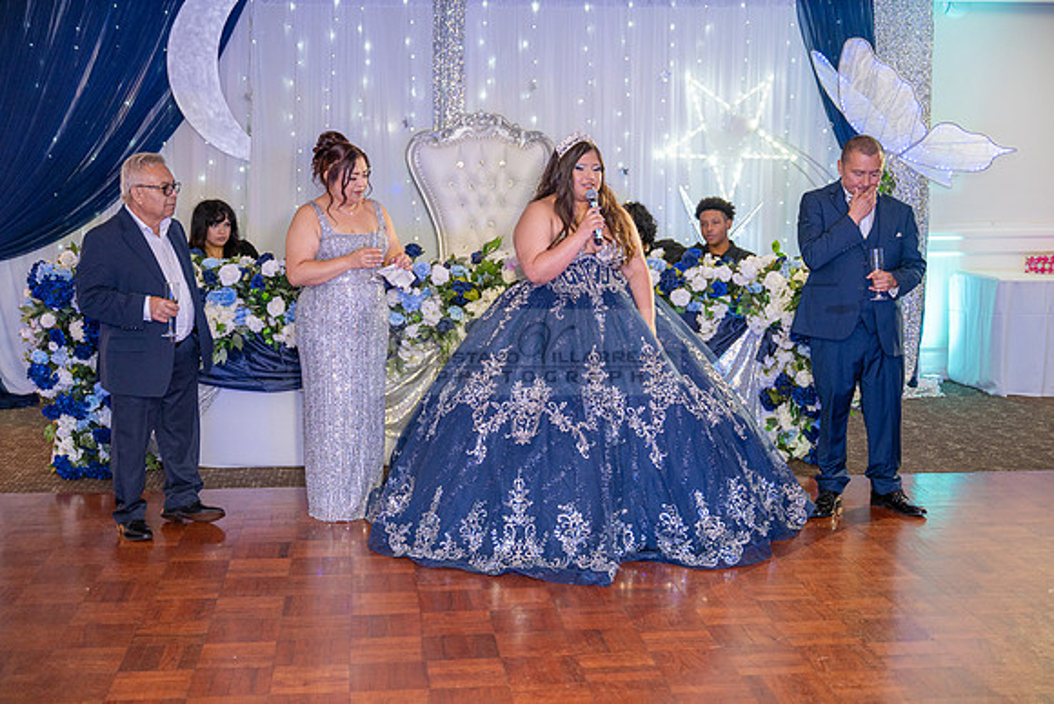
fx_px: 1406
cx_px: 527
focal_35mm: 48
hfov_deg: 41.1
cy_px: 352
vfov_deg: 28.1
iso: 1250
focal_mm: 48
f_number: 2.8
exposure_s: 1/200
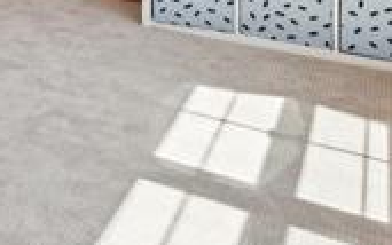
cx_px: -156
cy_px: -222
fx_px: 672
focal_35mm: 63
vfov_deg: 16.5
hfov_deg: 26.1
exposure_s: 1/100
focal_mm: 11
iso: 400
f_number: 8
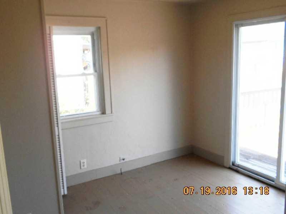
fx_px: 264
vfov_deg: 44.2
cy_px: 107
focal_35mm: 32
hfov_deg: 56.8
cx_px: 143
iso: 80
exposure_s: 1/80
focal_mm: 5.8
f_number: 3.6
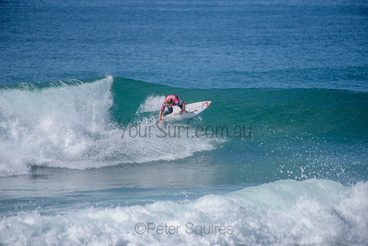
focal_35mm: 500
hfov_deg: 4.1
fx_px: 5112
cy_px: 123
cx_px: 184
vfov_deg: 2.8
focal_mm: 500
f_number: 5.6
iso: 160
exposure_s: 1/2000
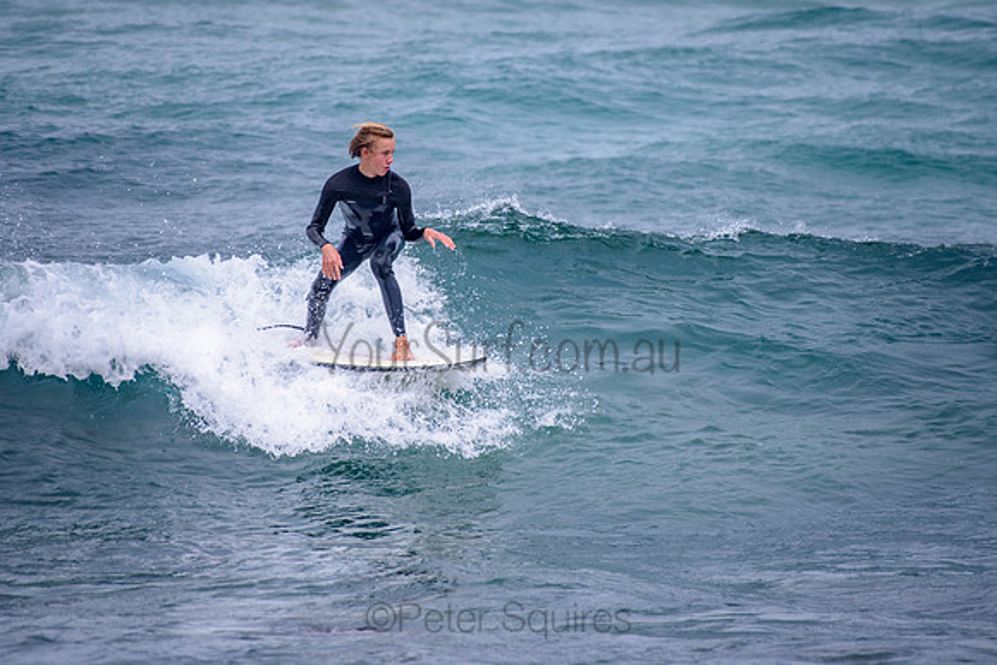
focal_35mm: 613
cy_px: 257
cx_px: 468
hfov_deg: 3.4
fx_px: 16981
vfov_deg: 2.2
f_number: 5.6
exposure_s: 1/2000
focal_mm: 500
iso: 200
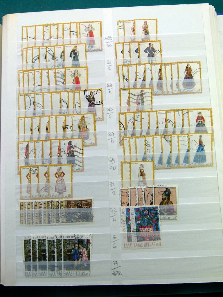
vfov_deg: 60.0
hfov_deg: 46.8
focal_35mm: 30
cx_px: 112
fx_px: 258
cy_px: 148
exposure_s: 1/125
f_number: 4
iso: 100
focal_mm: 5.3
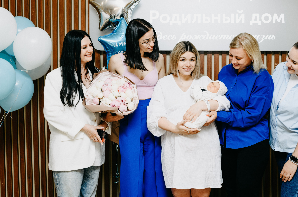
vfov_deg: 28.9
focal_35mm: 46
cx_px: 172
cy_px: 76
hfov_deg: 42.7
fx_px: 380
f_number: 4
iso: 200
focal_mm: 35
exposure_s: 1/160
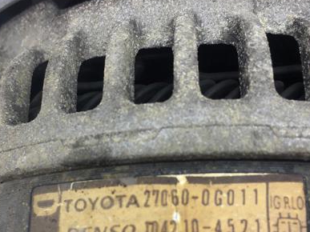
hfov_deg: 39.5
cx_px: 129
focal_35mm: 48
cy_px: 168
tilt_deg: -65.1
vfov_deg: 29.9
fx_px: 430
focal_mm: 4.15
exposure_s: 1/50
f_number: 2.2
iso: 25
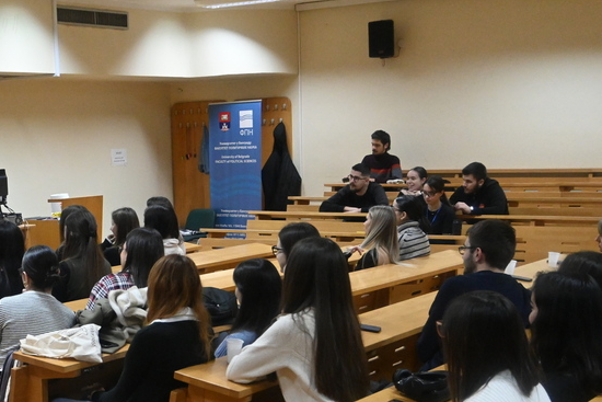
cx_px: 120
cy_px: 289
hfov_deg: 28.8
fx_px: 1144
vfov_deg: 19.8
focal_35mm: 68
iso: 3200
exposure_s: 1/125
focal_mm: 24.5
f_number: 4.2
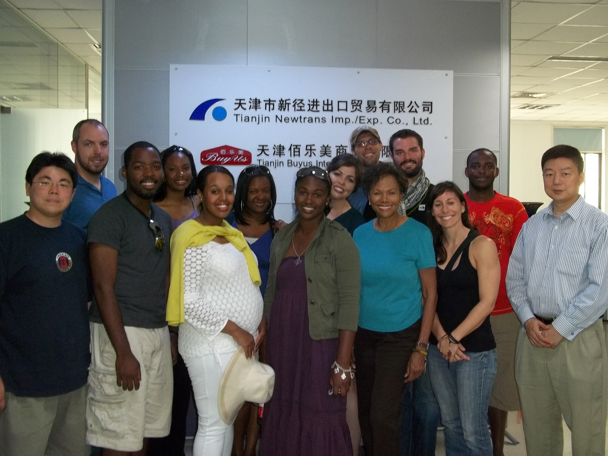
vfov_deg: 39.7
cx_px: 304
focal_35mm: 36
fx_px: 632
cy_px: 228
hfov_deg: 51.4
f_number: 3.1
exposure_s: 1/30
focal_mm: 6.5
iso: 160
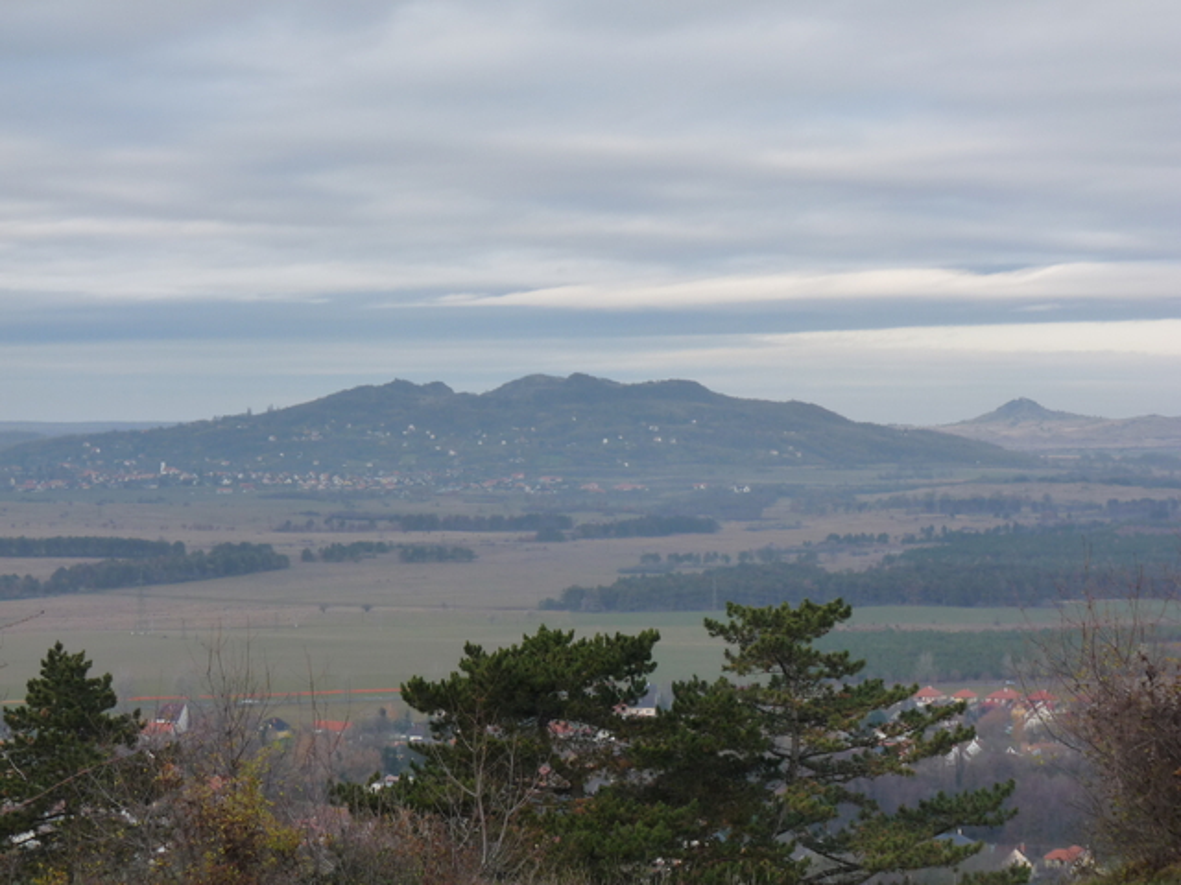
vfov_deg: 12.7
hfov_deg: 16.8
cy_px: 442
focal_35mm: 117
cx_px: 590
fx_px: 3992
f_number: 5.6
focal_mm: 20.8
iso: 160
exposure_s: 1/250
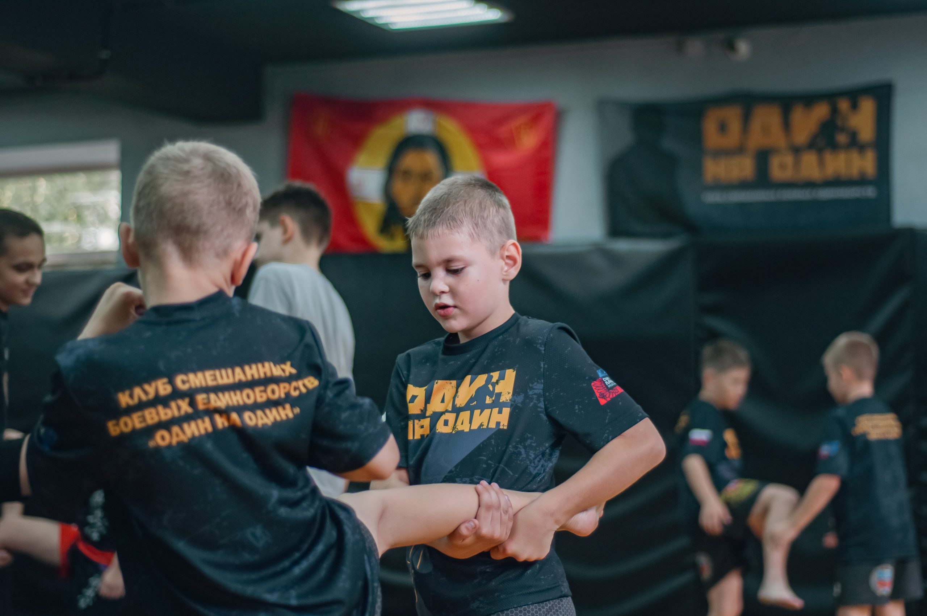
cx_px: 464
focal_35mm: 75
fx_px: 1929
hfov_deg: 27.0
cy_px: 308
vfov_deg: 18.1
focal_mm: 50
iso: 200
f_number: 1.8
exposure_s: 1/500
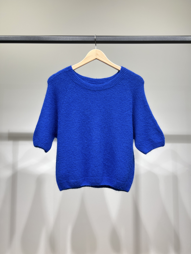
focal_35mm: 26
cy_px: 127
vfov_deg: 67.3
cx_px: 96
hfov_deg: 53.1
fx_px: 191
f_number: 1.5
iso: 32
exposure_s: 1/133
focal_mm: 5.7
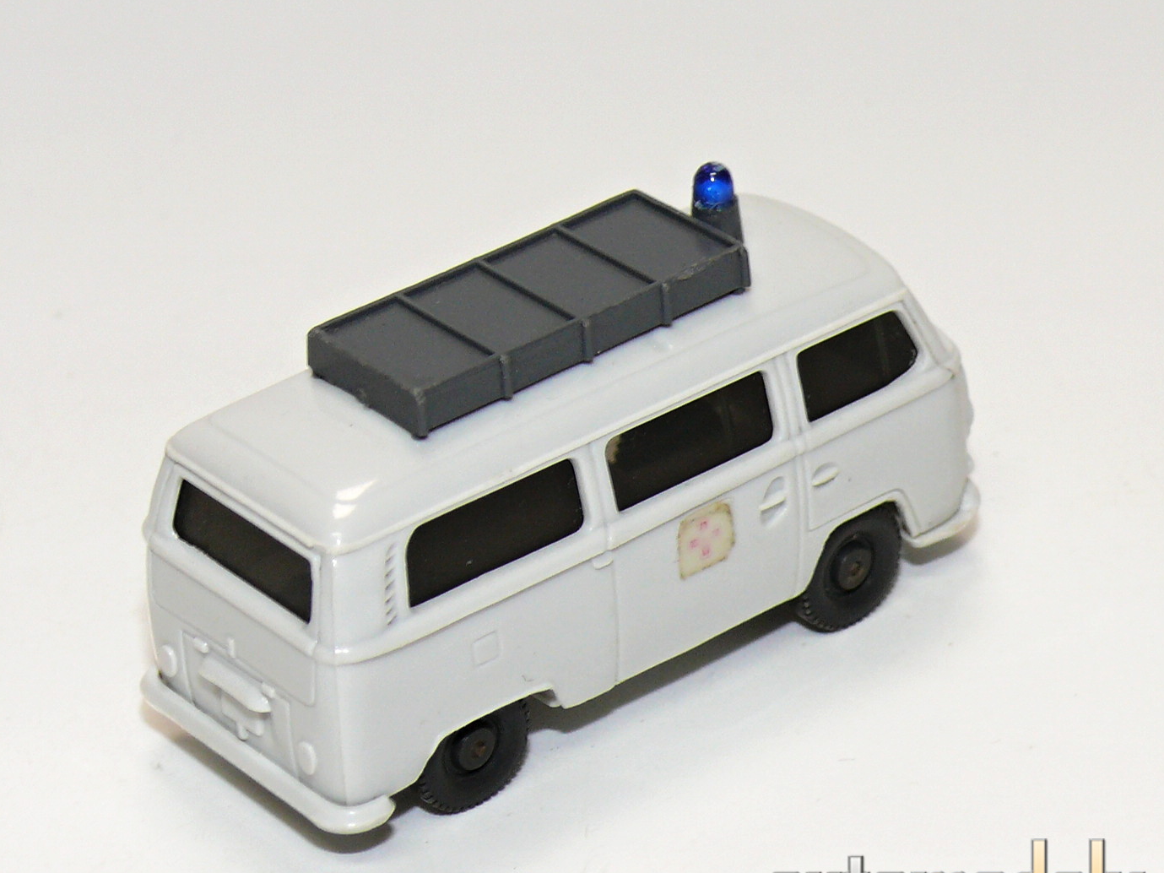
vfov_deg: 10.2
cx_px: 573
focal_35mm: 145
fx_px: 4875
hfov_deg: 13.6
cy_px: 462
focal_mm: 14.8
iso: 100
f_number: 4
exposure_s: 1/30
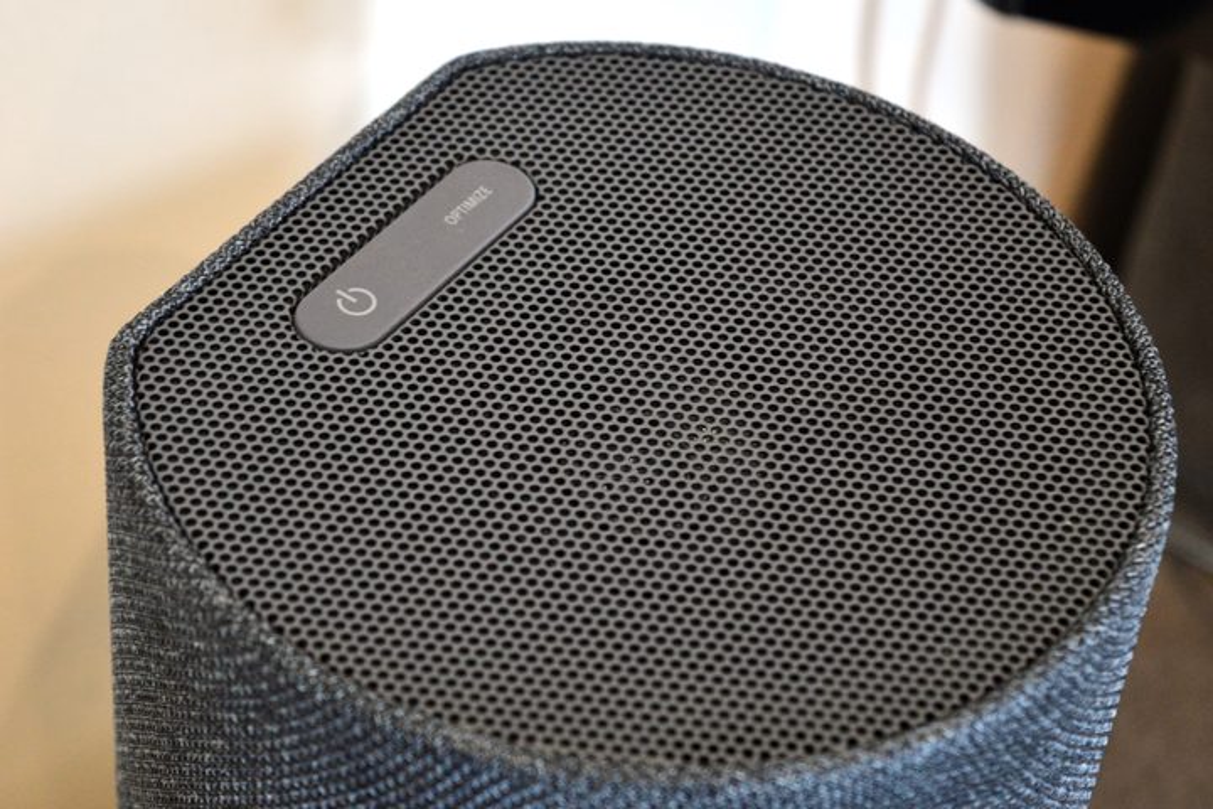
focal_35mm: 82
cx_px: 606
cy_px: 404
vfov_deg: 16.6
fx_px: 2780
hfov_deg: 24.6
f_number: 5.6
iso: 1250
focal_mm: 55
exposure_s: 1/15
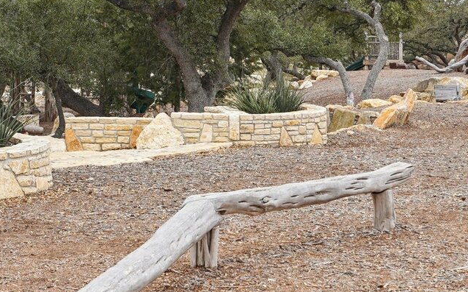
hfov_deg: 22.6
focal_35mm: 91
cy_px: 16
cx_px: 122
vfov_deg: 14.2
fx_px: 1161
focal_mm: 35
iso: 100
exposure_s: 1/80
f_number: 8
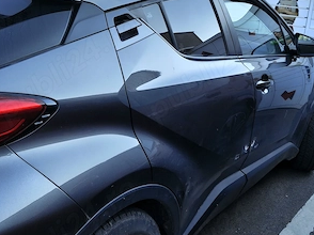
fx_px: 444
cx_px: 142
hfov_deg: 38.9
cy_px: 80
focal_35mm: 49
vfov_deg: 29.4
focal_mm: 5.56
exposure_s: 1/195
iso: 100
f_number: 1.8
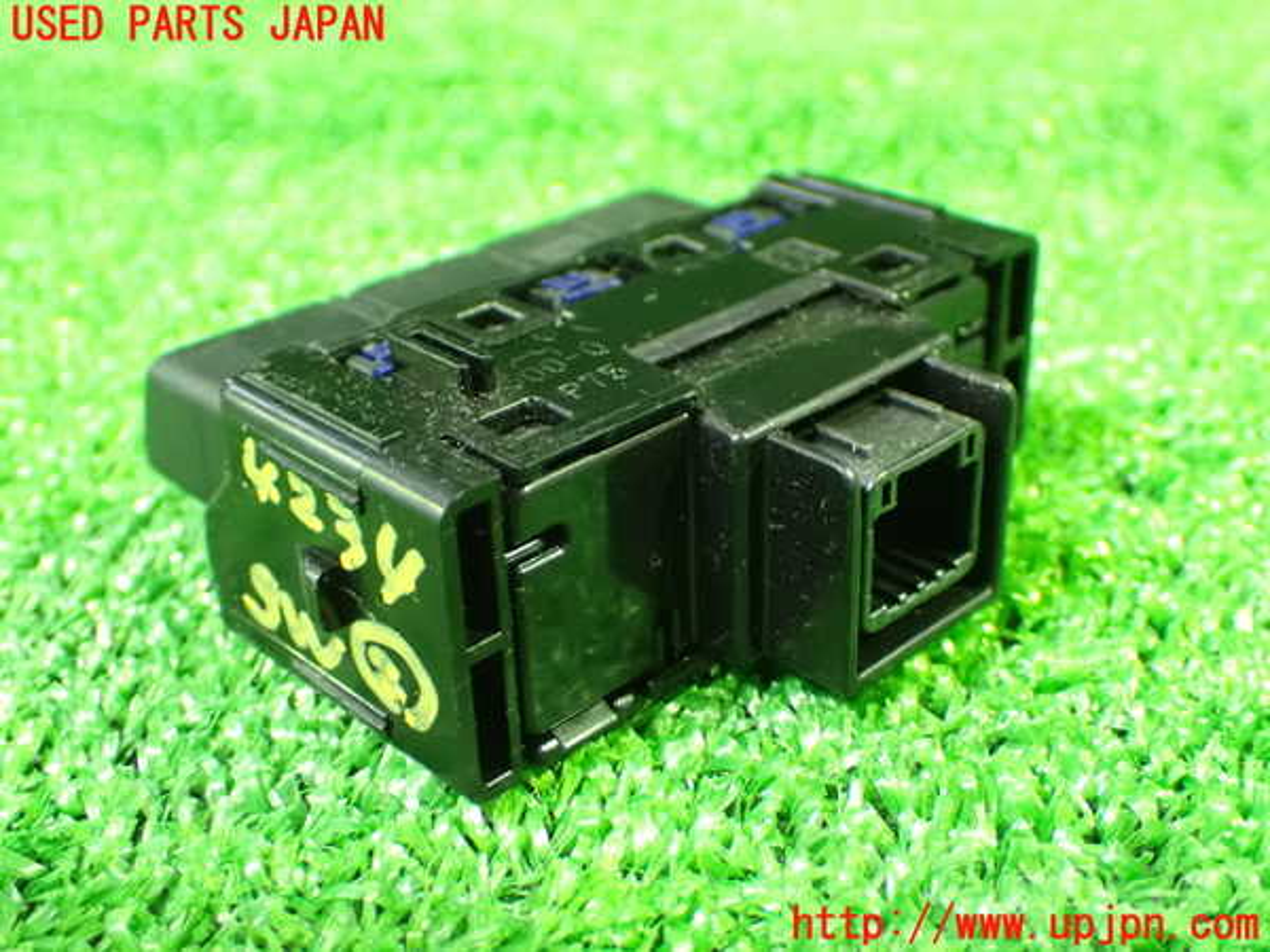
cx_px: 635
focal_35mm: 44
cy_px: 476
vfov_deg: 32.9
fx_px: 1614
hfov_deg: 42.9
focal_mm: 7.84
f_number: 2.9
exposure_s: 1/25
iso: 1600
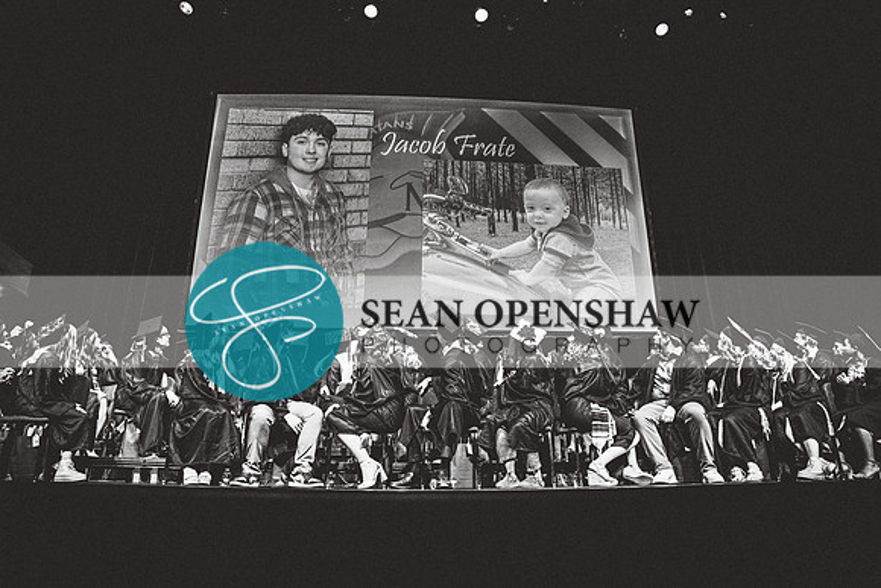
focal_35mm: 24
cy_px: 294
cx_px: 440
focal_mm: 24
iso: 2500
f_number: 2.8
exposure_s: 1/160
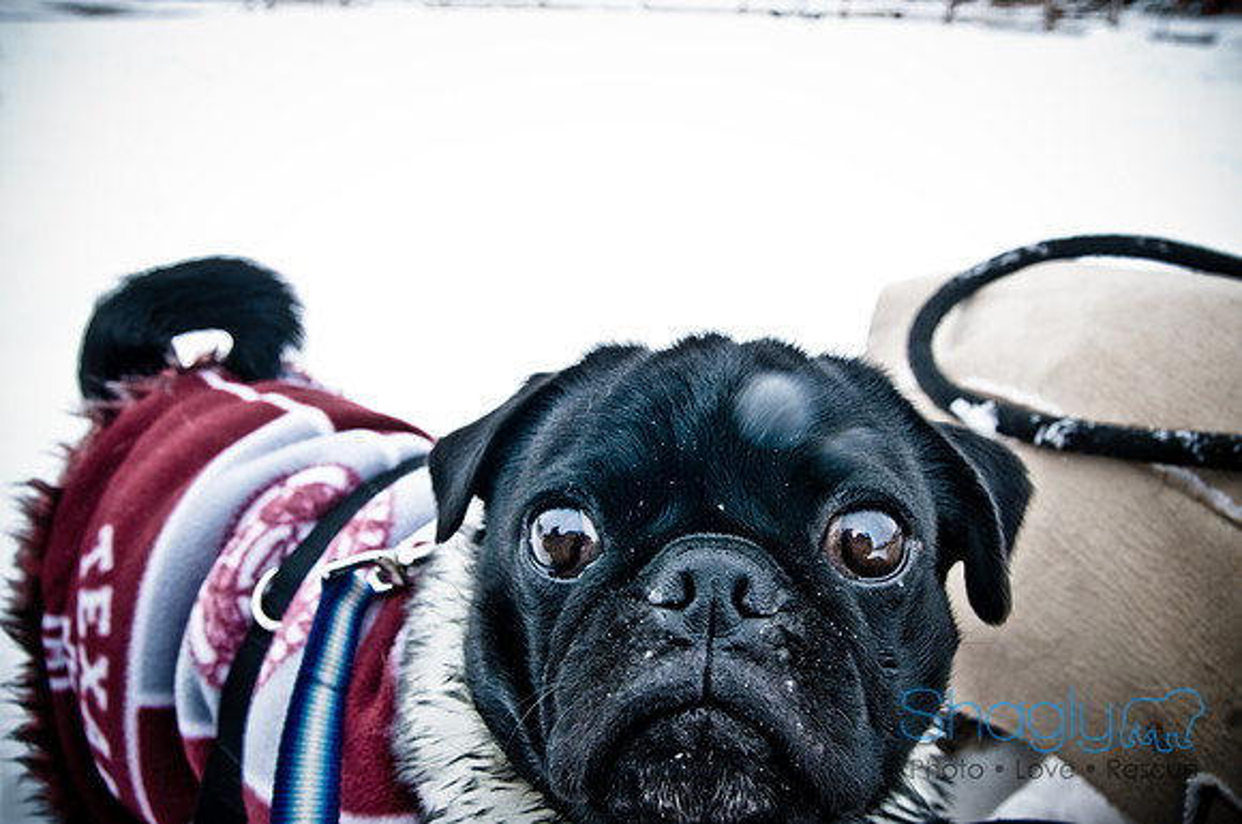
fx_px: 1034
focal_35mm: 30
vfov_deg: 43.5
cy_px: 412
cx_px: 621
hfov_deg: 62.0
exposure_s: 1/200
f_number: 7.1
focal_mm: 20
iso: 100
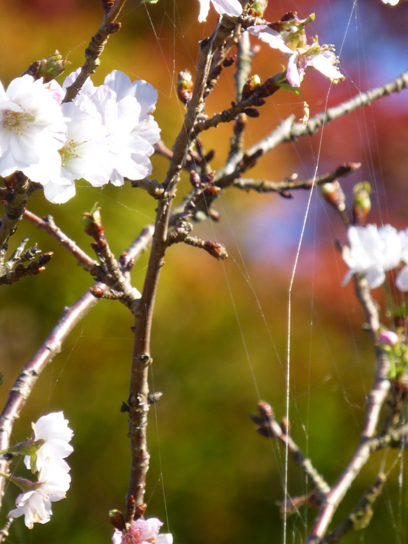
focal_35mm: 694
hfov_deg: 2.1
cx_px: 188
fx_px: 10909
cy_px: 160
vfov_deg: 2.9
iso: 100
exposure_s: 1/160
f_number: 6
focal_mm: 73.1
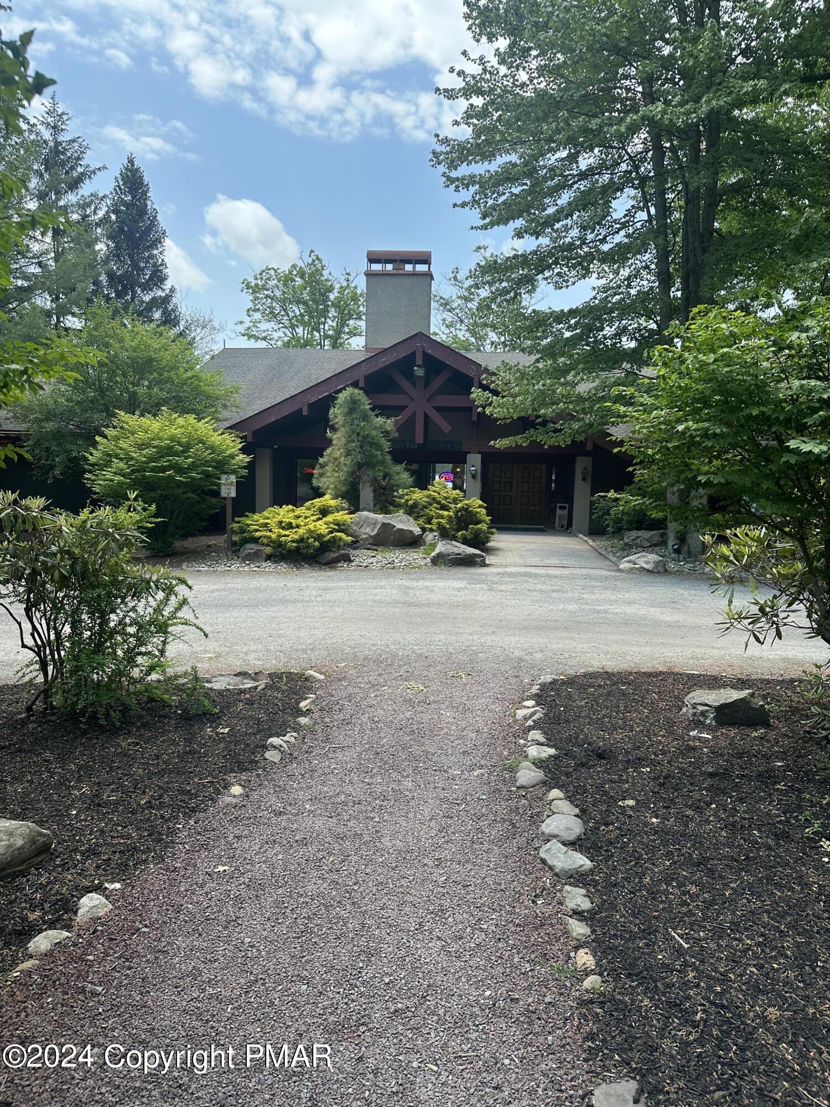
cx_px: 415
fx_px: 767
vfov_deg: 71.6
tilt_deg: -6.4
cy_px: 554
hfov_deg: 56.8
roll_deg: -2.2
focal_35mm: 24
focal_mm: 6.86
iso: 80
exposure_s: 1/1289
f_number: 1.78
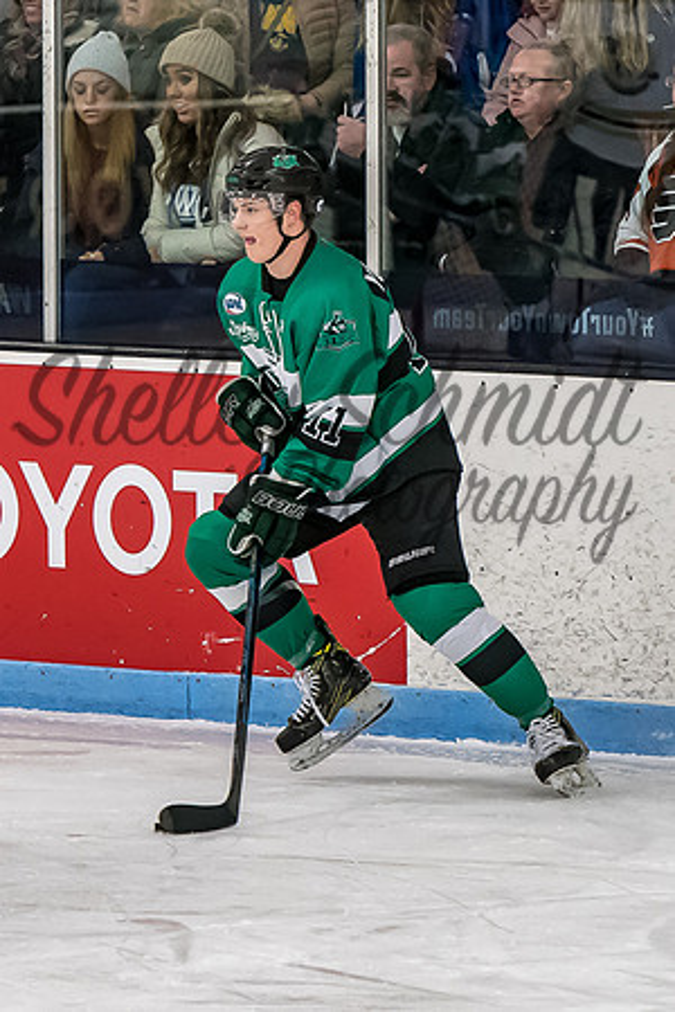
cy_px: 405
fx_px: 13736
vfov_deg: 4.2
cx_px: 293
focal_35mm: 488
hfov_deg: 2.8
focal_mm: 155
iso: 2500
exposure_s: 1/800
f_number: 4
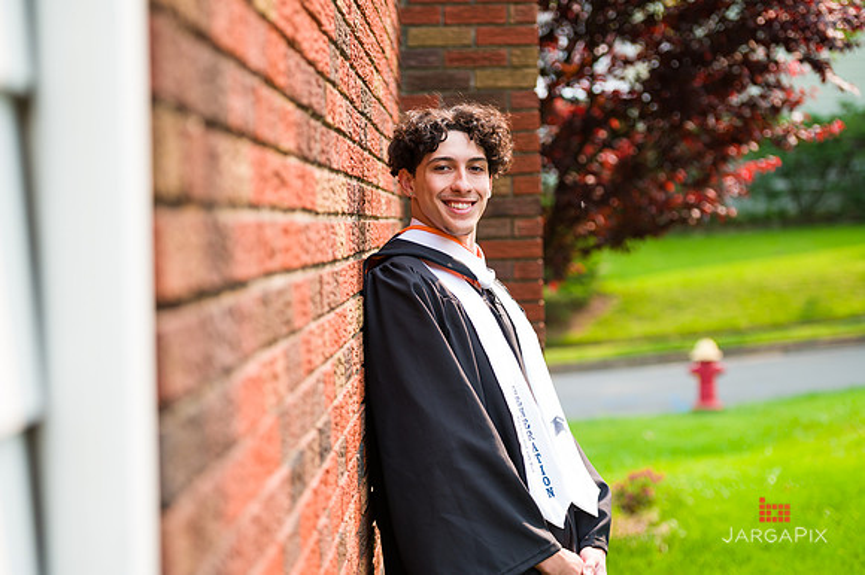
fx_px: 2041
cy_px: 288
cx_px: 432
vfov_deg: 16.1
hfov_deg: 23.9
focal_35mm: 85
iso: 200
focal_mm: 85
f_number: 3.2
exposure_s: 1/500
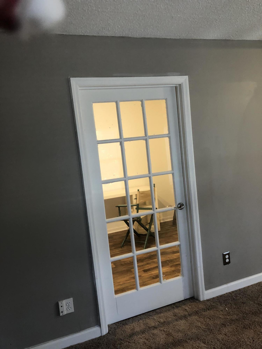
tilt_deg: -4.5
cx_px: 131
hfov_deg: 49.7
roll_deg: +6.5
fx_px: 283
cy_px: 174
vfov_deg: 63.4
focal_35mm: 28
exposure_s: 1/15
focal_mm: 3.99
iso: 64
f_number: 1.8
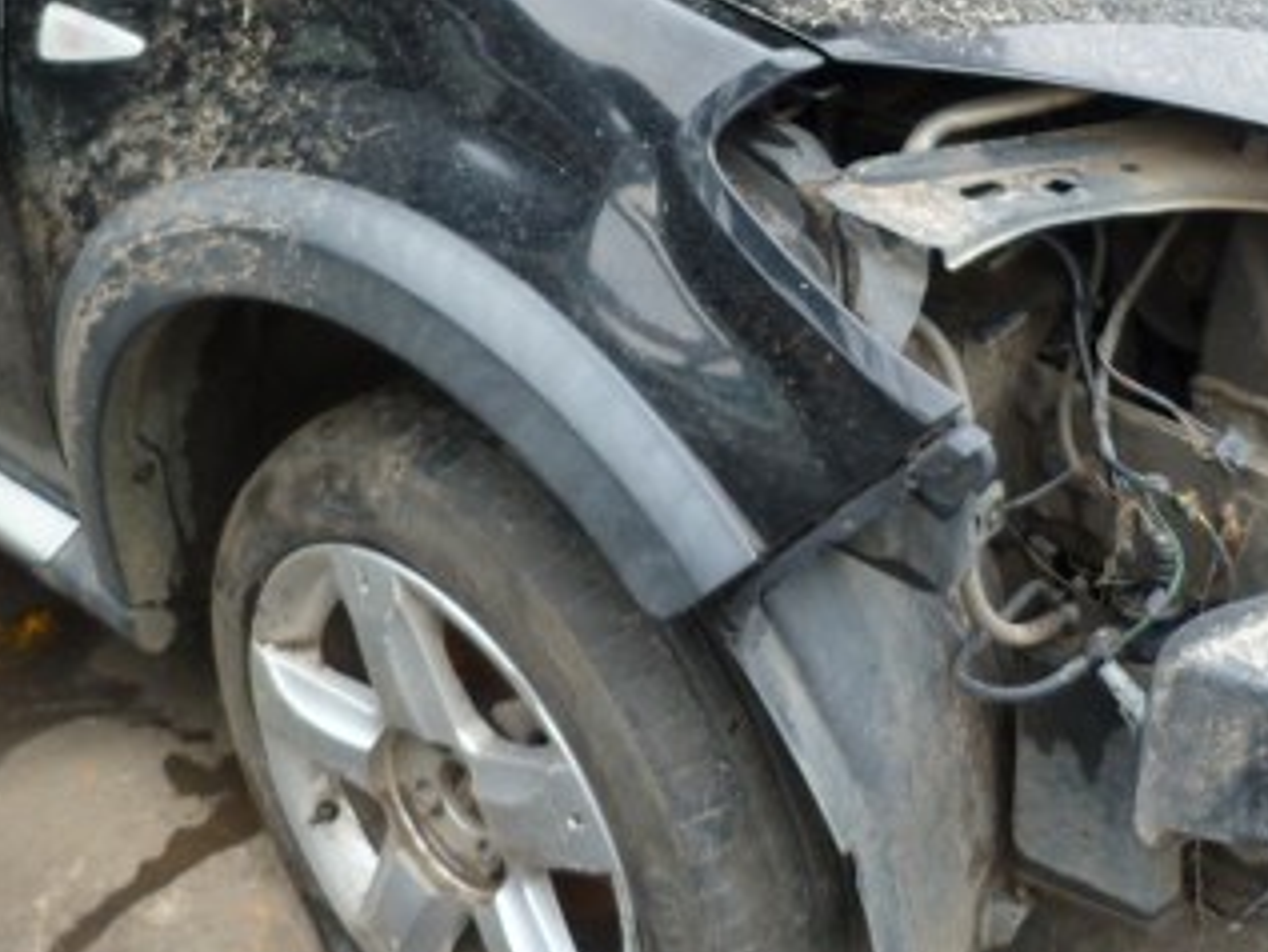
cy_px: -24
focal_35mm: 63
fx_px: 2309
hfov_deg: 30.7
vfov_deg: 22.3
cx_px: 608
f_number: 2.8
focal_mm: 4.5
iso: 80
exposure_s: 1/60
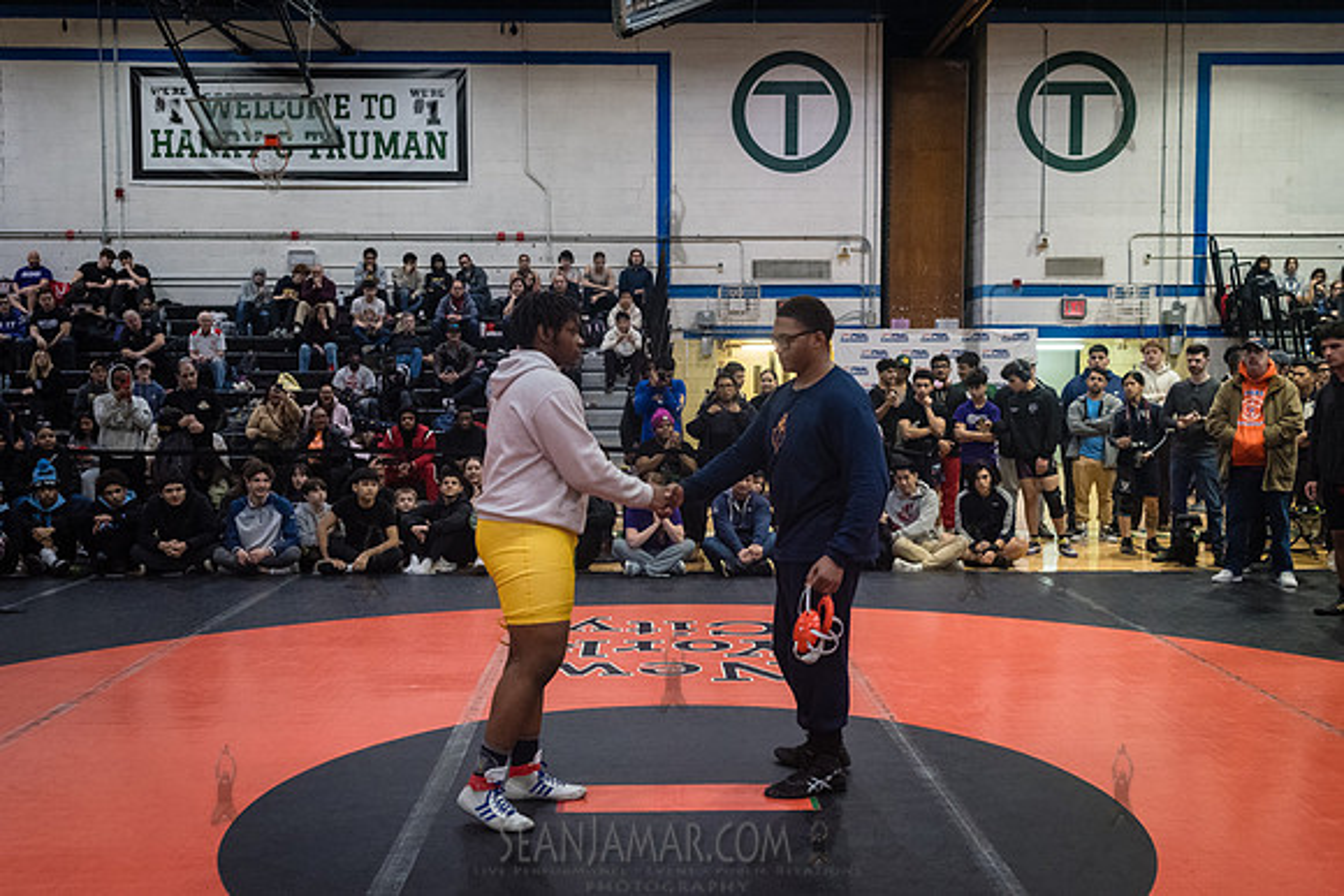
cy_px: 448
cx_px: 672
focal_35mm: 36
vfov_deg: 36.9
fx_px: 1344
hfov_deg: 53.1
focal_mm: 35
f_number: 4
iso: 6400
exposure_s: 1/400
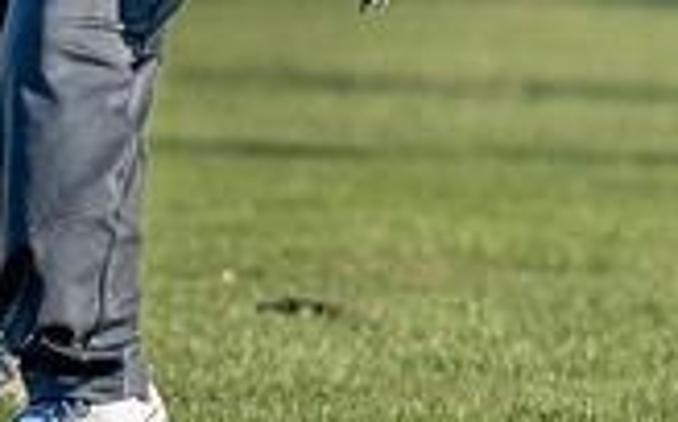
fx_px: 13895
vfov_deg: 1.7
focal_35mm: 753
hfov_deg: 2.8
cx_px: 0
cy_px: -468
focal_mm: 135
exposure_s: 1/1600
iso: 100
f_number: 2.8
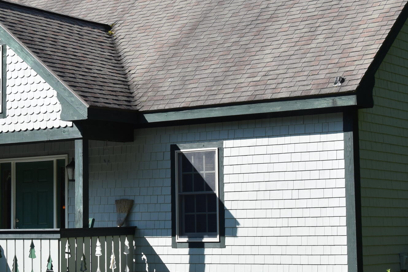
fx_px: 1112
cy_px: 109
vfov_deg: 13.9
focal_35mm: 98
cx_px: 151
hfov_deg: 20.7
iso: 200
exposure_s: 1/250
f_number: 8
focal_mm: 29
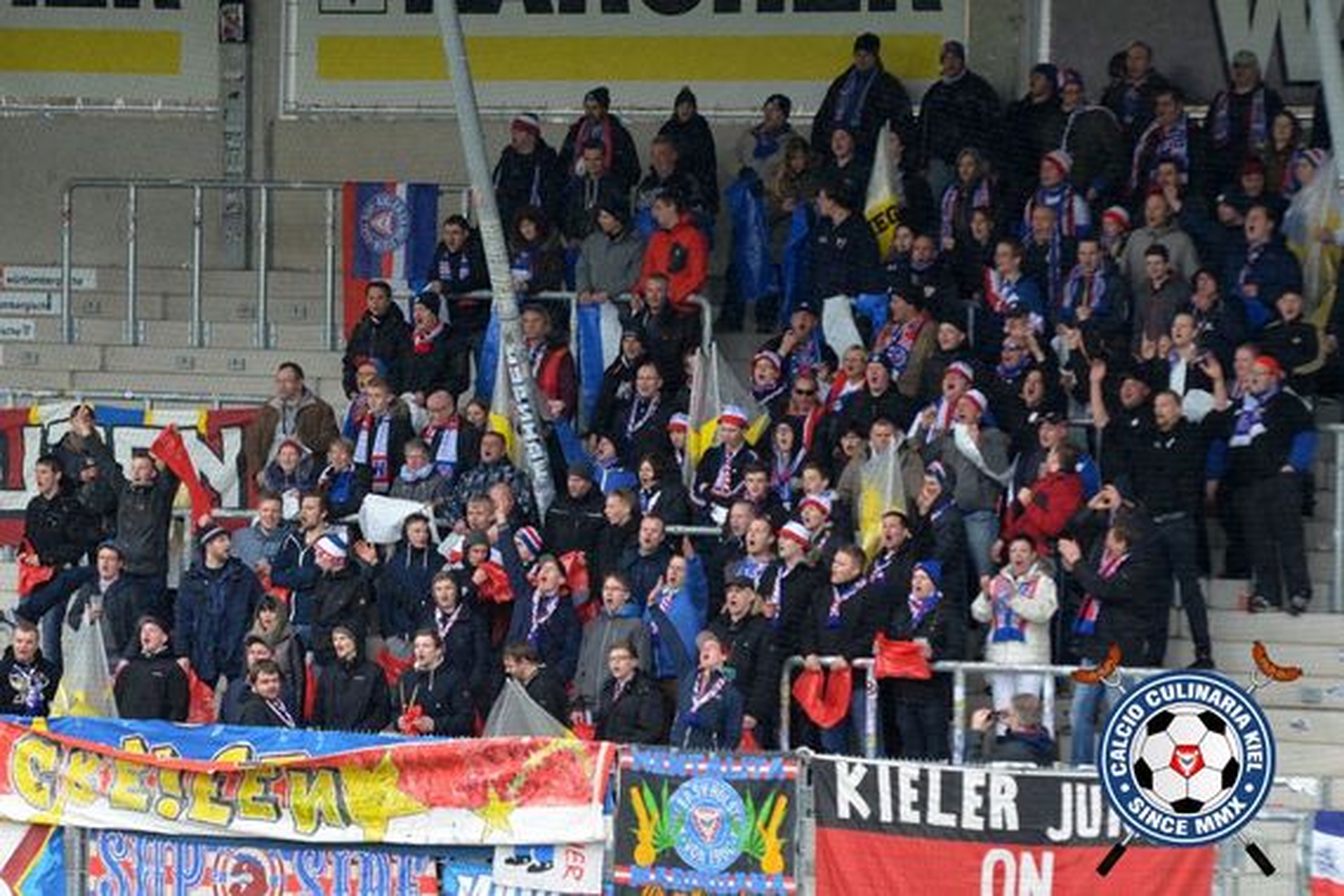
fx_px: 8119
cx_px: 672
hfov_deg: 9.5
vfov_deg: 6.3
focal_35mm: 218
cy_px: 448
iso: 1250
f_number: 4.5
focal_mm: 145
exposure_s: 1/1000
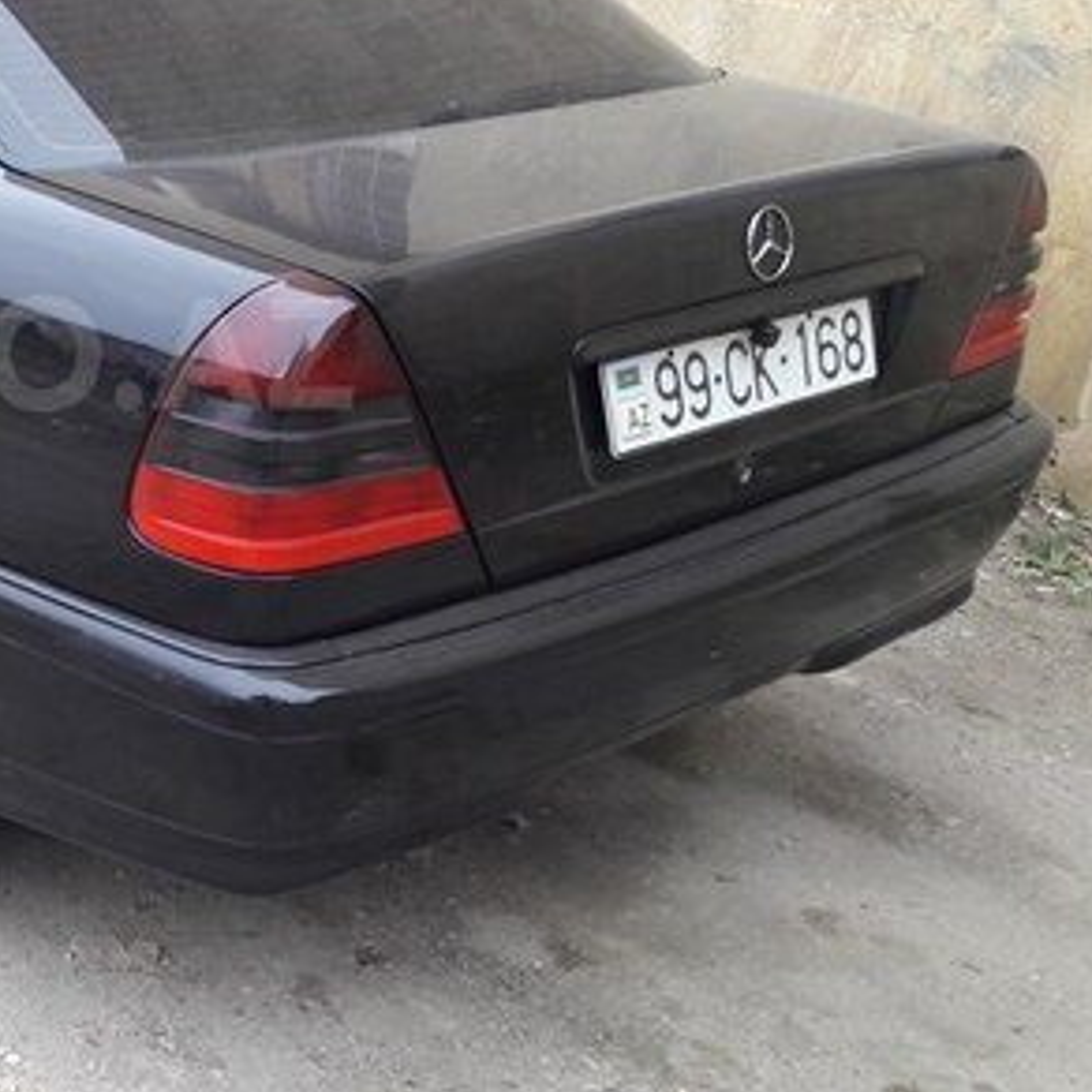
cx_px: -30
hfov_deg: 28.4
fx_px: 1999
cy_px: 353
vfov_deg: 30.3
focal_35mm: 56
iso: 40
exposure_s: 1/151
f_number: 1.9
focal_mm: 3.7
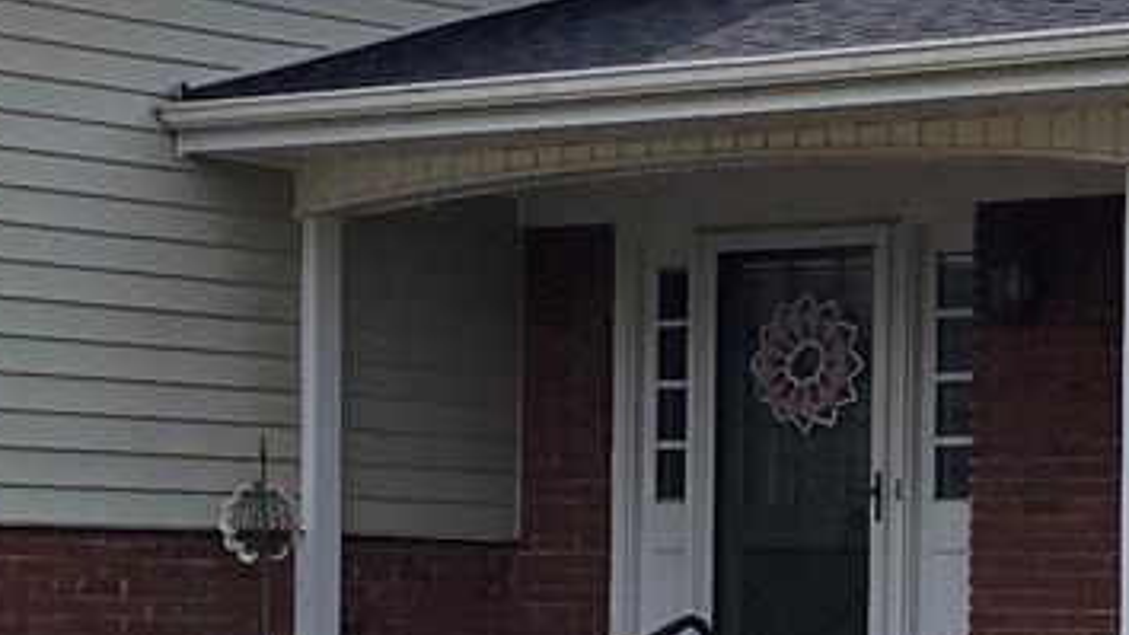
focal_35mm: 145
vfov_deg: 8.3
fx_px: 4340
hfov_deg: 14.7
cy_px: 530
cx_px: 871
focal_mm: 6.3
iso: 12
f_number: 1.7
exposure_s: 1/652
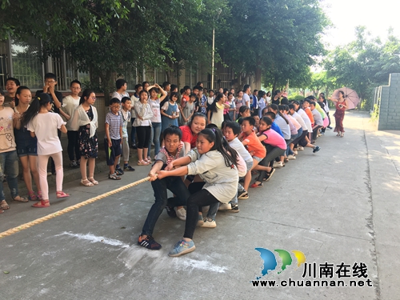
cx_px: 200
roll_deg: +0.3
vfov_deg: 48.2
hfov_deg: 61.7
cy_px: 150
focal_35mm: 29
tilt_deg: -8.2
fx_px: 335
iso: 25
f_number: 2.2
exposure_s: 1/141
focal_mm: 4.15
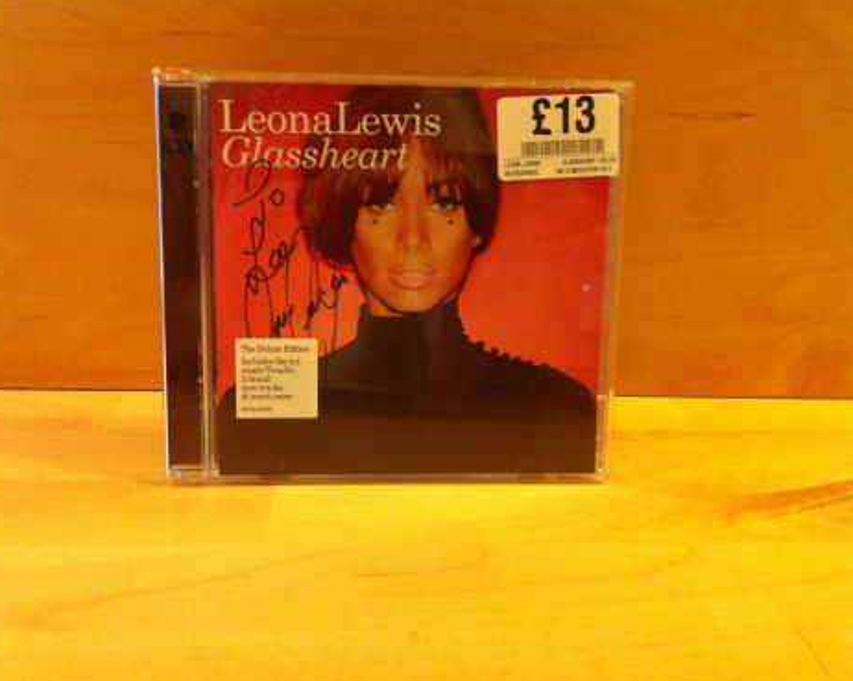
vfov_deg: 40.1
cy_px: 342
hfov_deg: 49.1
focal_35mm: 37
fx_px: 933
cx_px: 406
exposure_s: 1/15
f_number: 2.8
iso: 320
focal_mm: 3.85
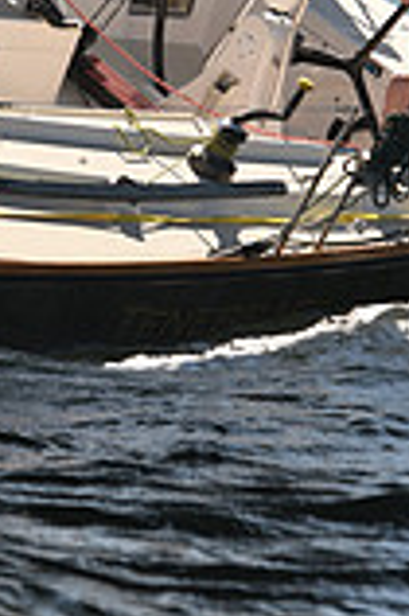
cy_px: -74
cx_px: 236
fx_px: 8471
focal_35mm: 496
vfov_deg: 4.2
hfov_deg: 2.8
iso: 250
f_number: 3.5
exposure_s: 1/1600
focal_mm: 135
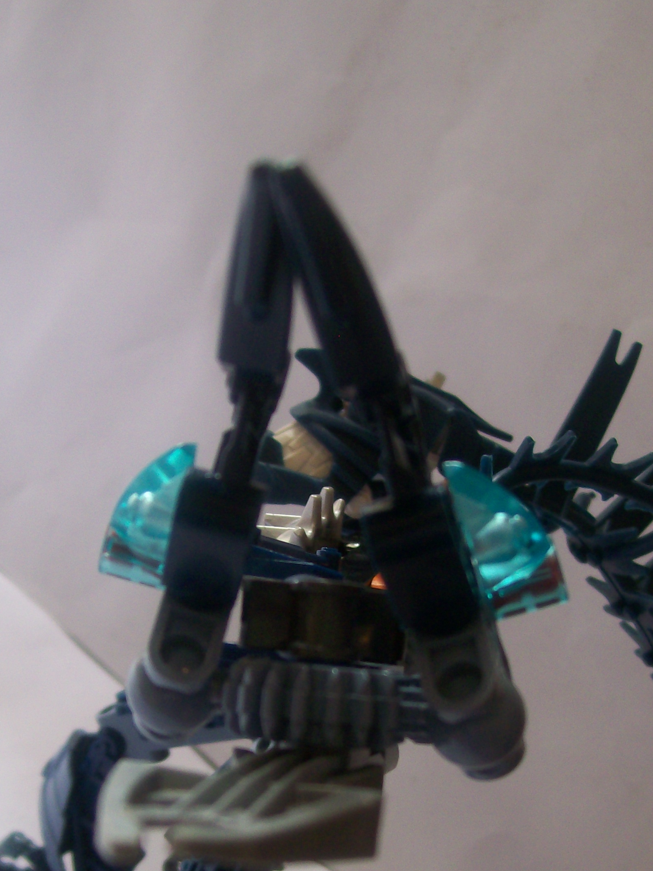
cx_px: 271
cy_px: 615
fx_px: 1308
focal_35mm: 52
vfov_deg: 36.2
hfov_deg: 28.0
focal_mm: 6
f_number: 2.7
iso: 80
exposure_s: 1/55.5
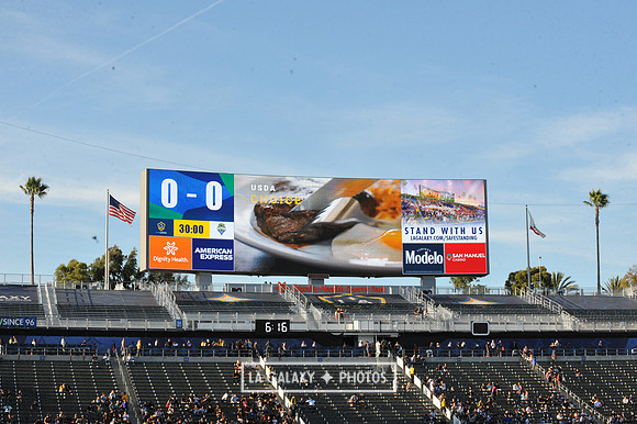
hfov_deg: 25.4
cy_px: 212
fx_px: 1415
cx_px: 318
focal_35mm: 80
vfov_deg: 17.0
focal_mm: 80
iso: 1600
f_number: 14
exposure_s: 1/800
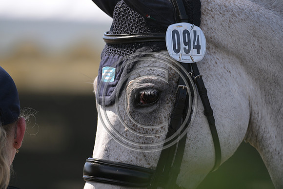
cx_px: 142
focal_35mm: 400
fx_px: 3145
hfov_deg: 5.2
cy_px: 94
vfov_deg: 3.4
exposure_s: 1/1250
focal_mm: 400
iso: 400
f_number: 5
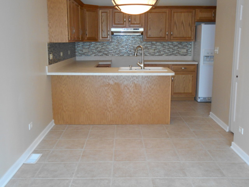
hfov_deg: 50.1
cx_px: 124
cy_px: 94
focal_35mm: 37
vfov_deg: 38.7
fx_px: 266
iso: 320
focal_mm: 6.7
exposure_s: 1/30
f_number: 3.9
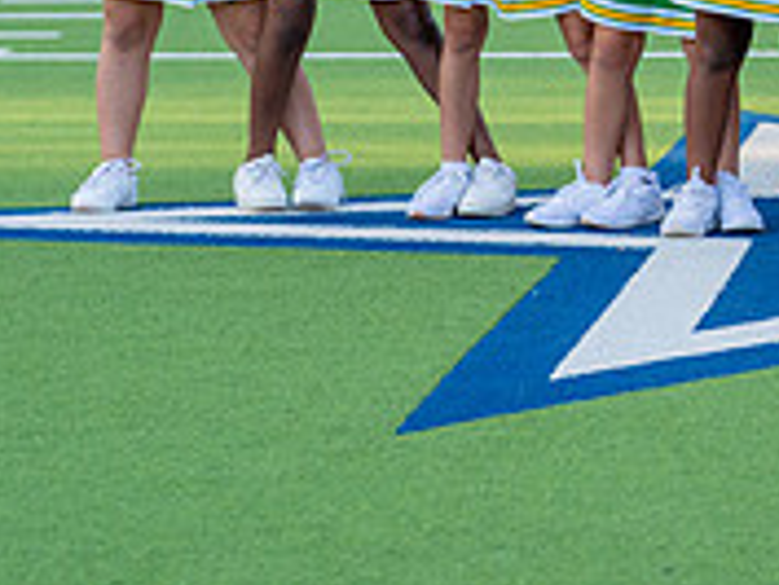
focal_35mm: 212
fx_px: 4774
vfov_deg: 7.0
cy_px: -74
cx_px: 1229
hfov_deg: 9.1
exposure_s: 1/800
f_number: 2.8
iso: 320
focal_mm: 50
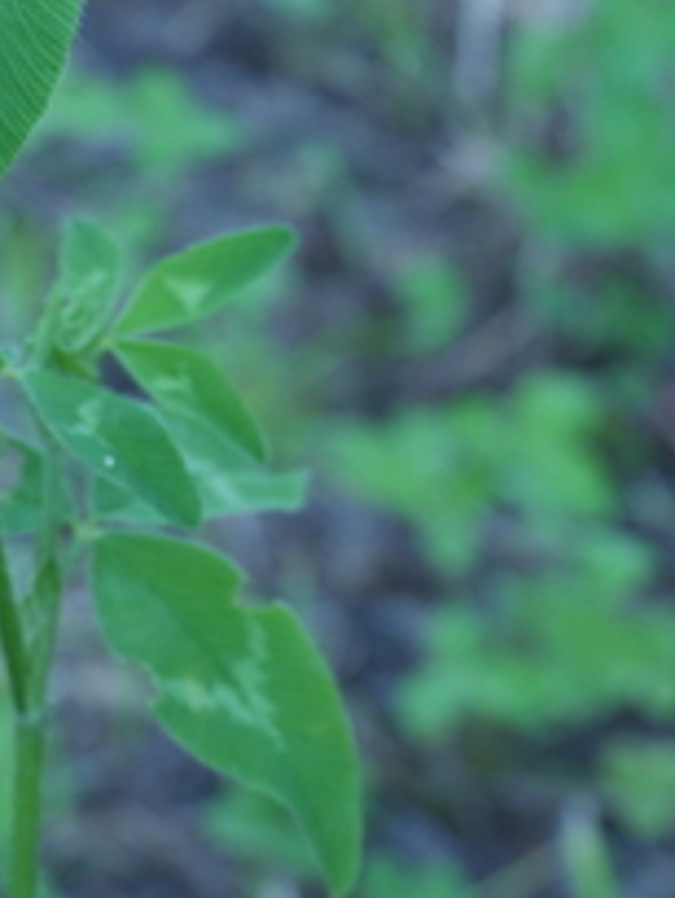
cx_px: -99
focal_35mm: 117
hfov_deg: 12.4
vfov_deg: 15.9
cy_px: -298
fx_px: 3039
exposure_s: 1/125
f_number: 5.6
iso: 200
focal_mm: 20
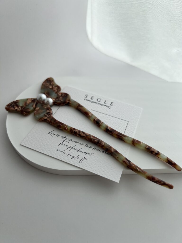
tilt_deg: -49.1
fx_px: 182
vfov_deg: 67.3
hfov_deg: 53.1
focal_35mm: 26
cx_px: 91
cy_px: 122
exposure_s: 1/1183
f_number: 1.5
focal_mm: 5.7
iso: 50
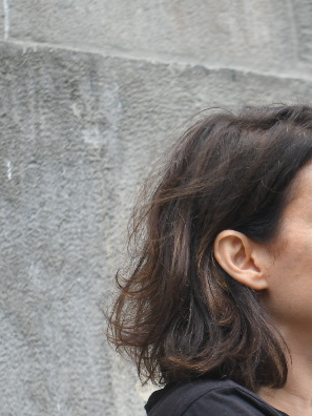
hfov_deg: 5.4
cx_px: 327
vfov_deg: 7.2
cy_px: 402
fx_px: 3305
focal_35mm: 275
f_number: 2.8
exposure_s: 1/800
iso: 200
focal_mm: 70
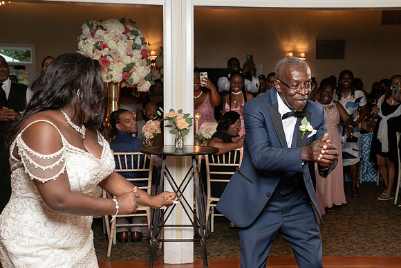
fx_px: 540
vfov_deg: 27.8
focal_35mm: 48
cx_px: 207
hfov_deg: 40.7
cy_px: 134
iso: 4000
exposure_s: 1/200
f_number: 5.6
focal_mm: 46
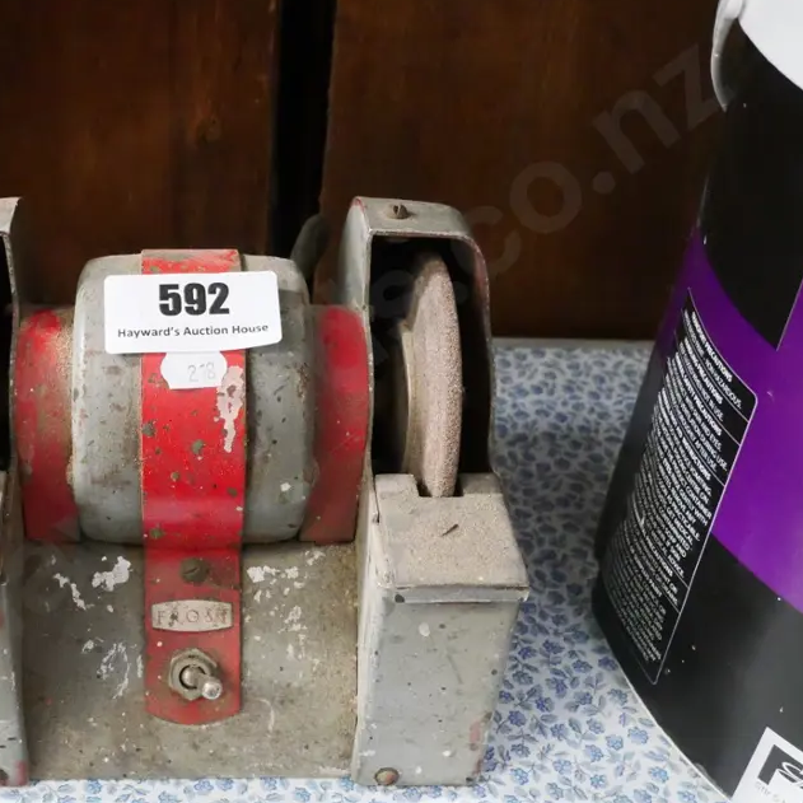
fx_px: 1129
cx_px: 193
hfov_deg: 38.1
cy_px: 459
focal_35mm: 43
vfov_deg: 39.1
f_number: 5.6
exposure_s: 1/125
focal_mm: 15
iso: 6400
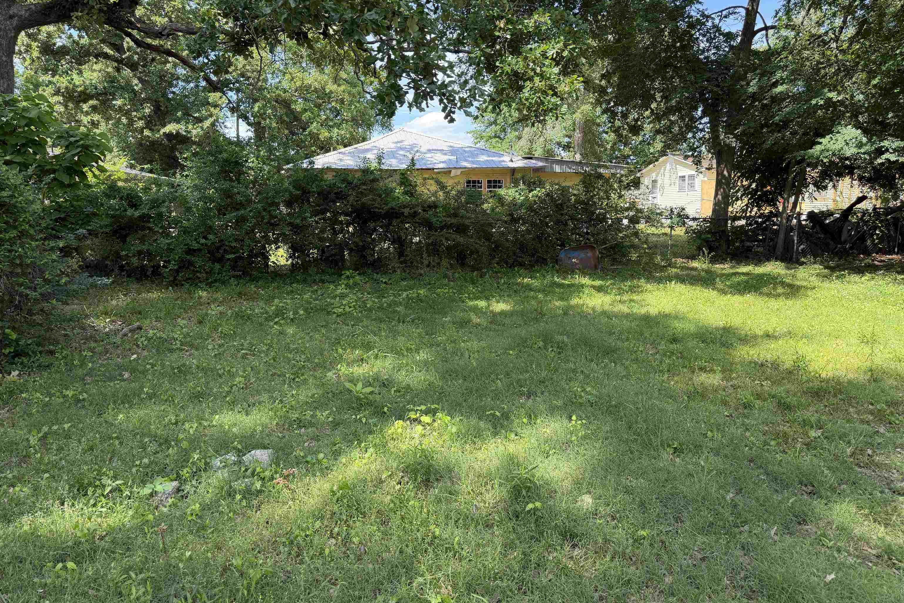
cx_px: 452
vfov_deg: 51.3
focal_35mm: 25
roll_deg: +2.0
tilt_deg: -6.7
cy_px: 282
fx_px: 628
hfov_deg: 71.5
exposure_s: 1/765
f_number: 1.78
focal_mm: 6.76
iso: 100
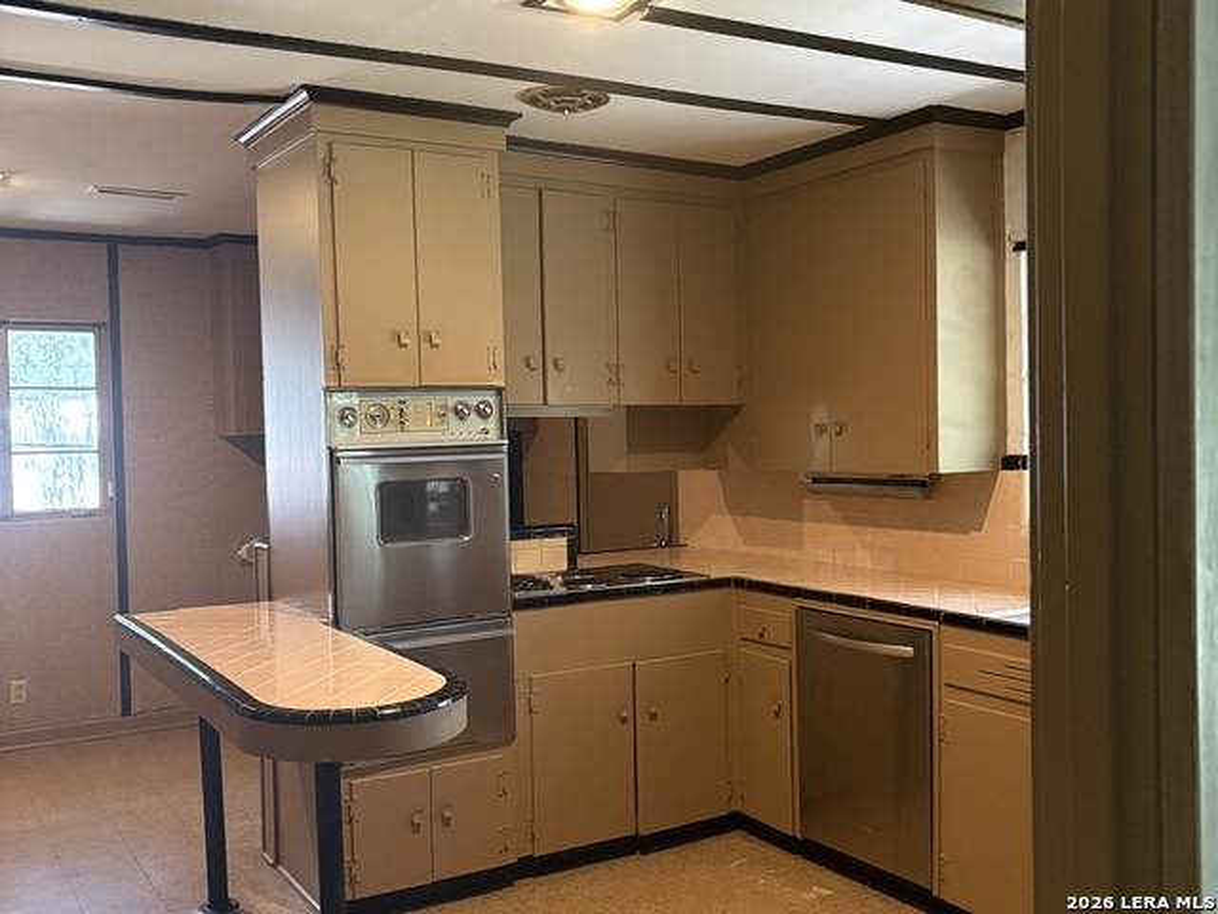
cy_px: 457
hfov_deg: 67.3
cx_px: 609
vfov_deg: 53.1
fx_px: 915
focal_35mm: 26
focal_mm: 5.96
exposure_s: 1/60
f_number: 1.6
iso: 500
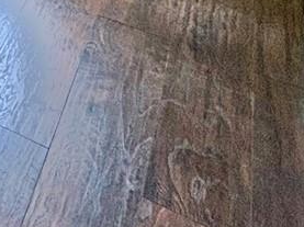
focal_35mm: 81
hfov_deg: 17.7
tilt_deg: -9.7
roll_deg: +0.0
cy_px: -316
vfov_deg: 13.4
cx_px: -291
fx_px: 710
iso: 250
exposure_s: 1/60
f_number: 2.2
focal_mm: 2.22
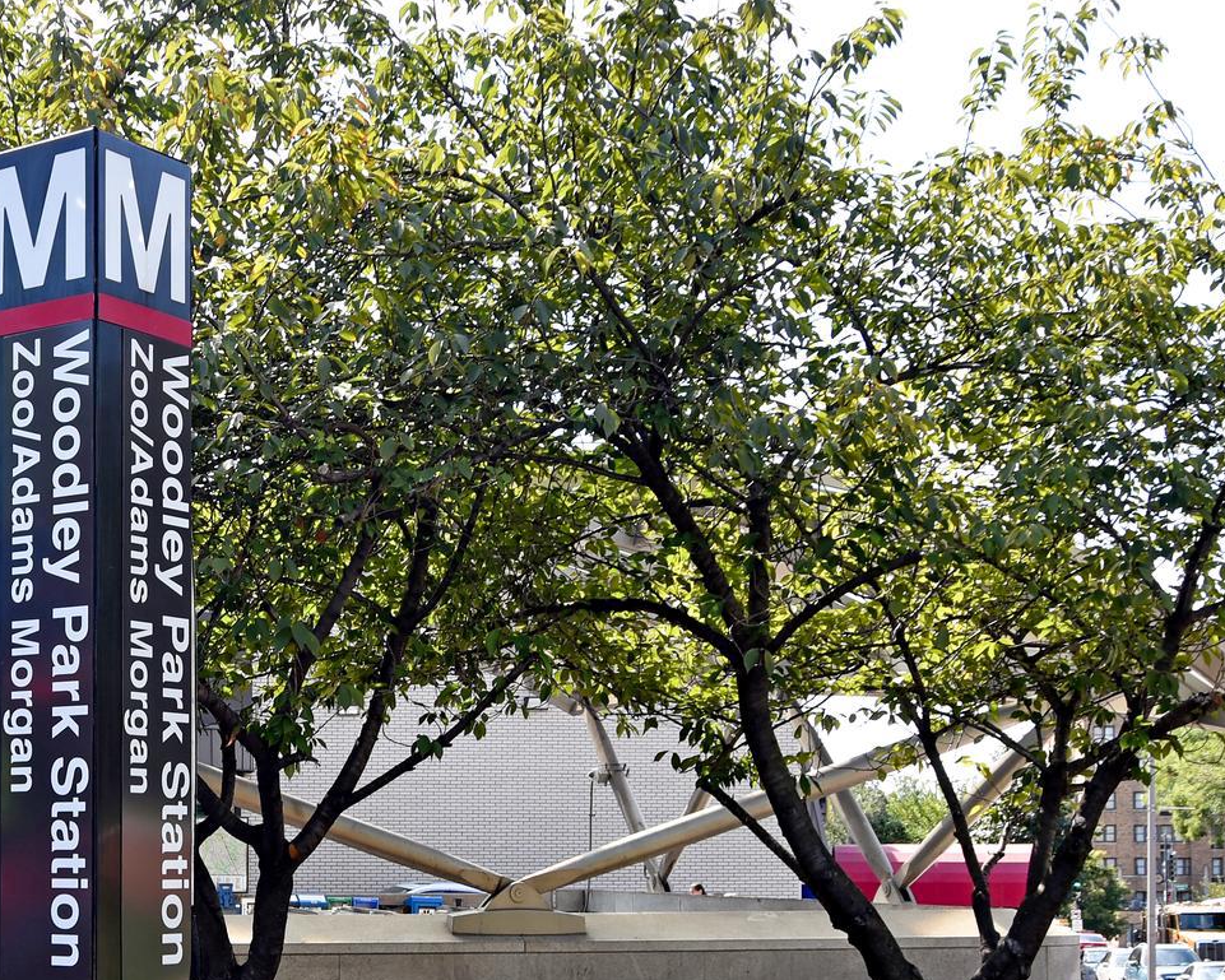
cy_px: 787
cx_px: 66
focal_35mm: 48
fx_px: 1740
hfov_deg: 35.8
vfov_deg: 30.7
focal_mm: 24
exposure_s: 1/250
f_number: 8
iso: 250
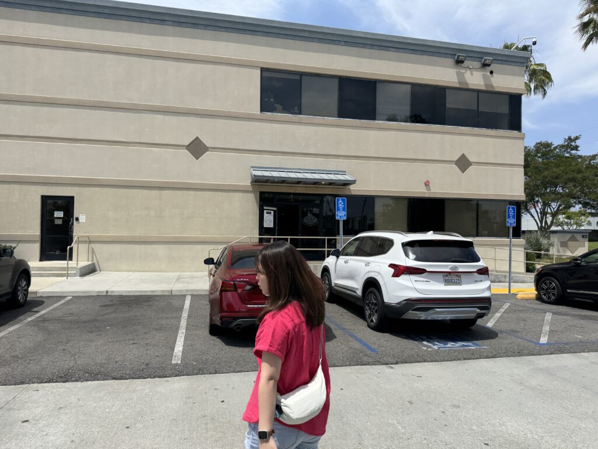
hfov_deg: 71.6
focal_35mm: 24
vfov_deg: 56.8
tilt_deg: +4.6
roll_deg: -2.0
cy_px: 224
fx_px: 415
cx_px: 299
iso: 80
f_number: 1.78
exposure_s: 1/4950
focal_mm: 6.76
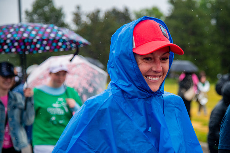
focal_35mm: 99
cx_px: 139
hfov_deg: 20.6
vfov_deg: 13.8
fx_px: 632
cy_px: 76
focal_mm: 82
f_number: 4
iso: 1600
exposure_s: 1/1600
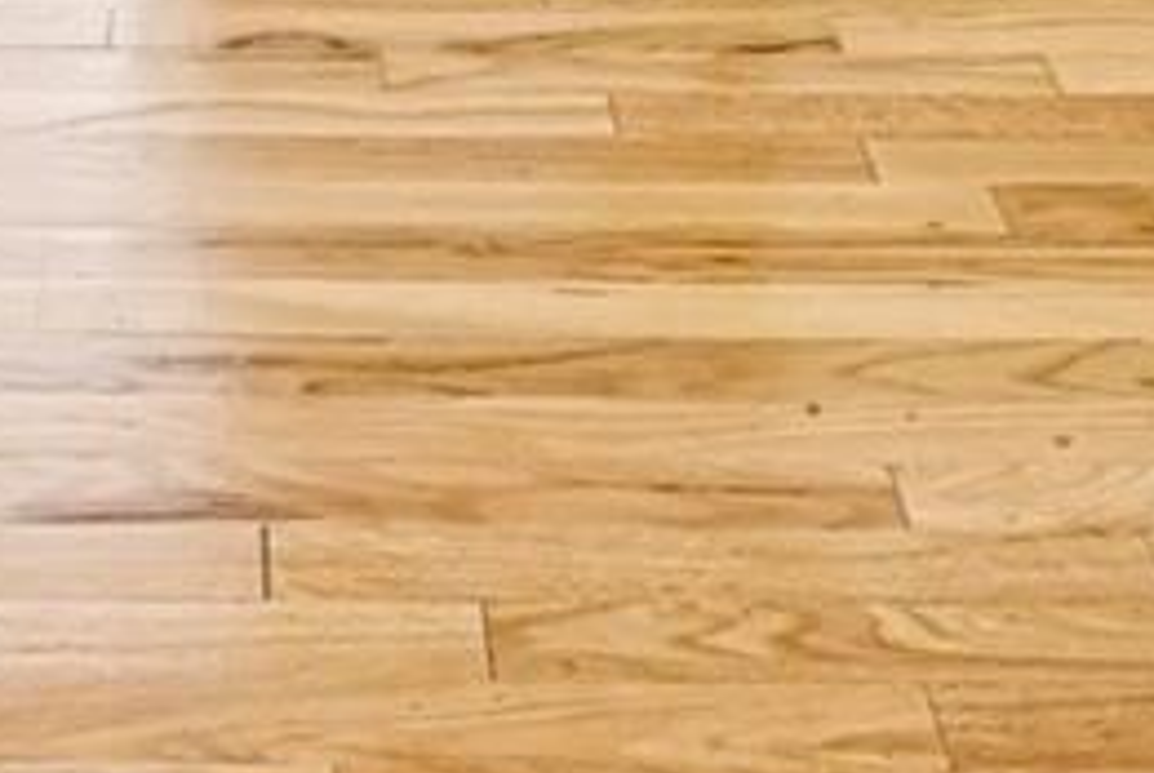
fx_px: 2760
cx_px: 182
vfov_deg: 11.2
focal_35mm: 86
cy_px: -1426
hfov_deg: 23.2
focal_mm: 14
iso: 400
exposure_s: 1/5
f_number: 11
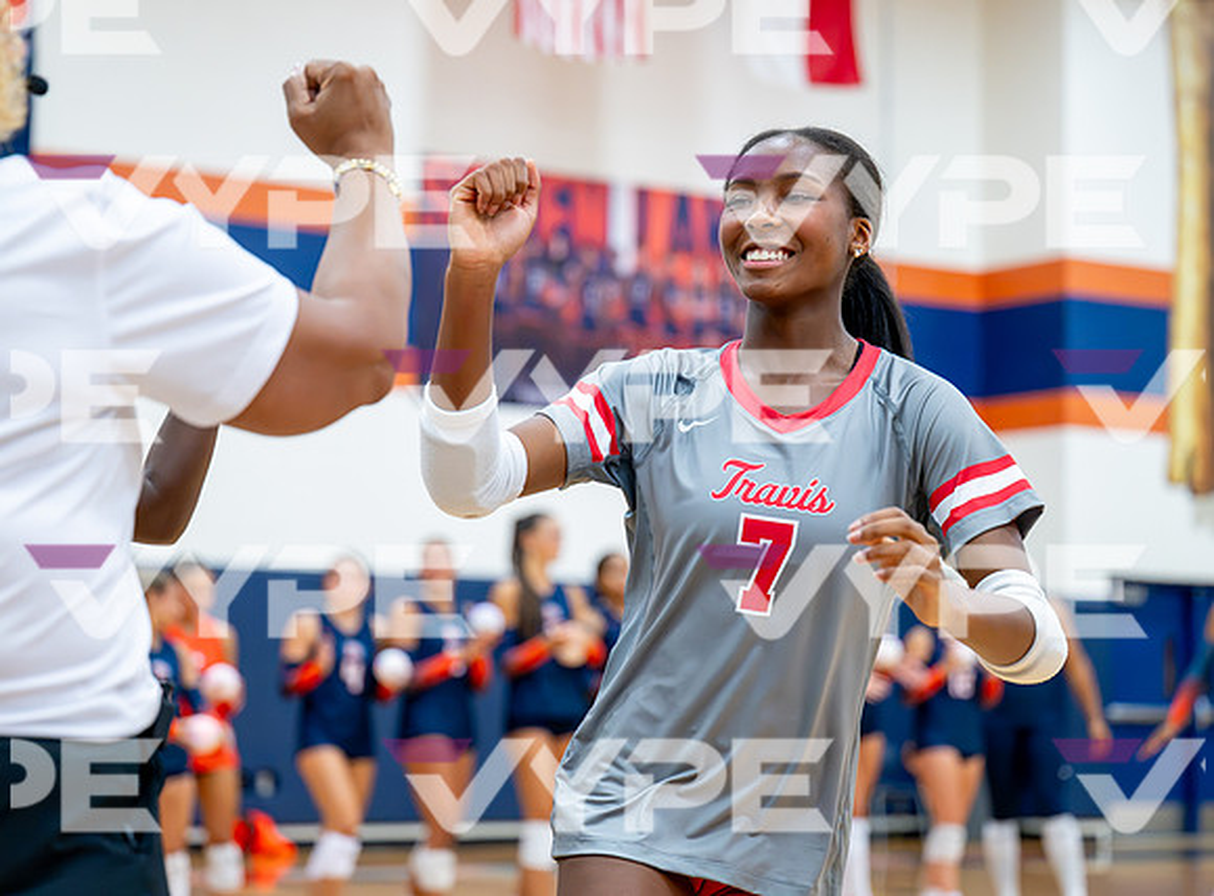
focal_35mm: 83
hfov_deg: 23.6
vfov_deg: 17.5
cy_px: 448
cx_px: 607
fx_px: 2905
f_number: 2.8
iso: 4500
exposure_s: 1/800
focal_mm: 70
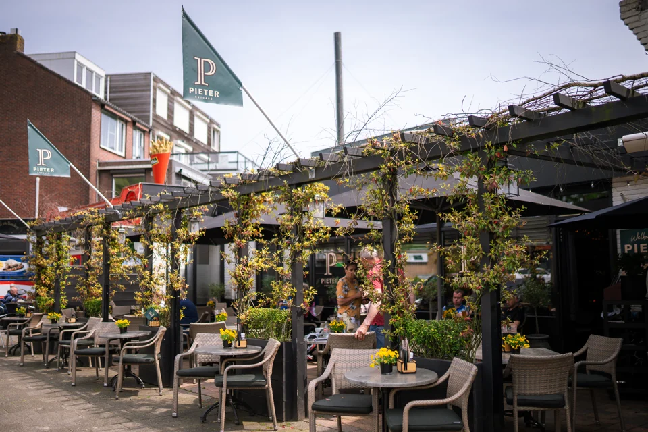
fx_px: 690
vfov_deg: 34.8
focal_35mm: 38
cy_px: 216
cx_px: 317
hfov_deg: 50.3
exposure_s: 1/4000
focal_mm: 35
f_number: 1.4
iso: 100
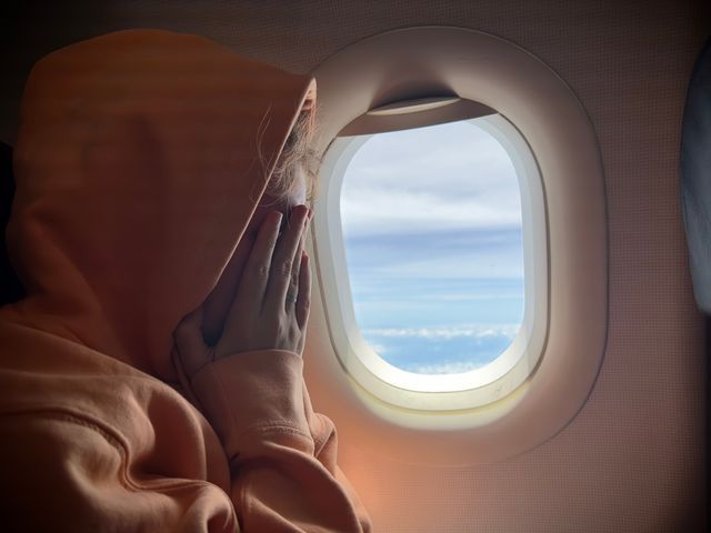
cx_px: 356
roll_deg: +0.9
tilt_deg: -1.9
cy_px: 266
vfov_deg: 56.8
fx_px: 493
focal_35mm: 24
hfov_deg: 71.6
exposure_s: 1/1845
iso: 100
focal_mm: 6.9
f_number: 1.8
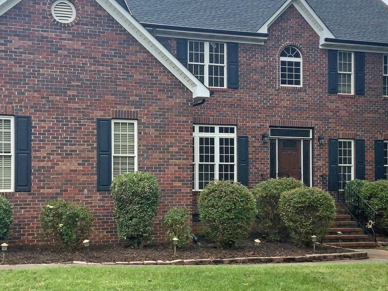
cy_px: 123
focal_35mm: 54
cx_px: 178
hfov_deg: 35.5
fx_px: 605
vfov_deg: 27.0
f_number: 1.8
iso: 16
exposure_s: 1/1055
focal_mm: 3
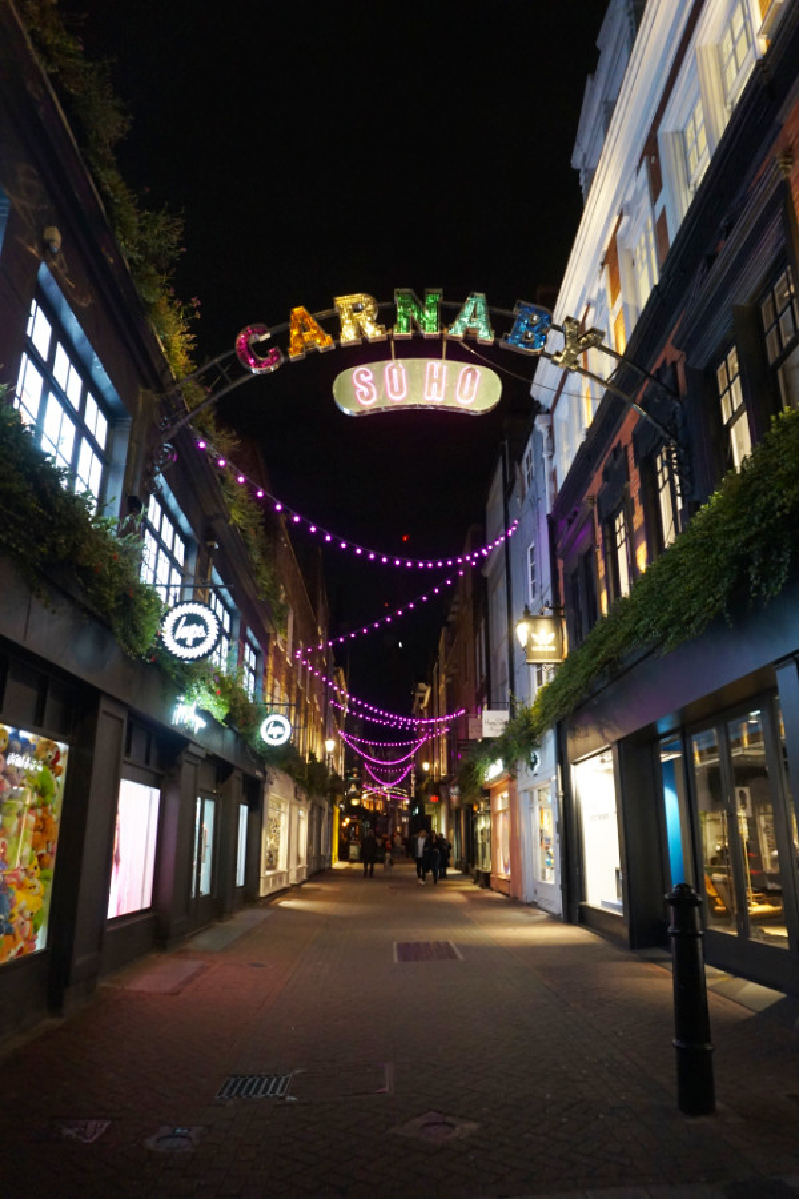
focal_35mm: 24
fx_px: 799
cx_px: 400
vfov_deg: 73.7
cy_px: 600
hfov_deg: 53.1
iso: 1600
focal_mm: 16
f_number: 4
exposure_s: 1/60
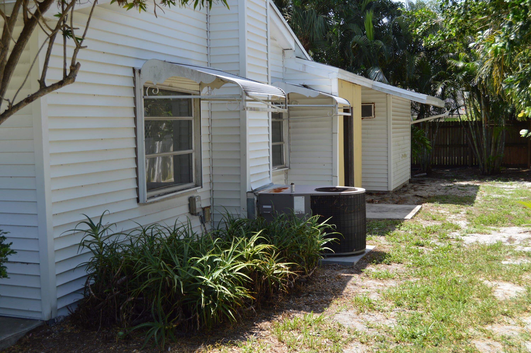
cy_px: 176
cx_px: 266
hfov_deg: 46.4
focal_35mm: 42
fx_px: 619
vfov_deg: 31.8
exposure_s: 1/250
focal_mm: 28
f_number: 8
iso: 100
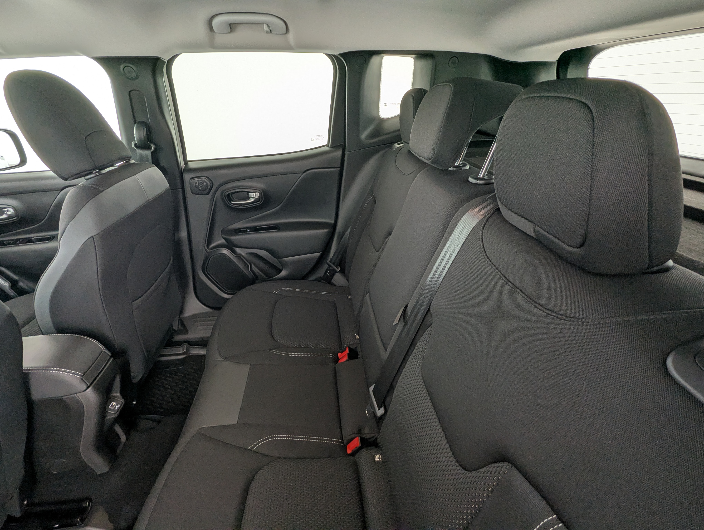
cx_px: 352
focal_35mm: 16
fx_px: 326
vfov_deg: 78.2
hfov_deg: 94.4
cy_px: 265
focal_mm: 2.35
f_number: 2.2
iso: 59
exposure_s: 1/23.8
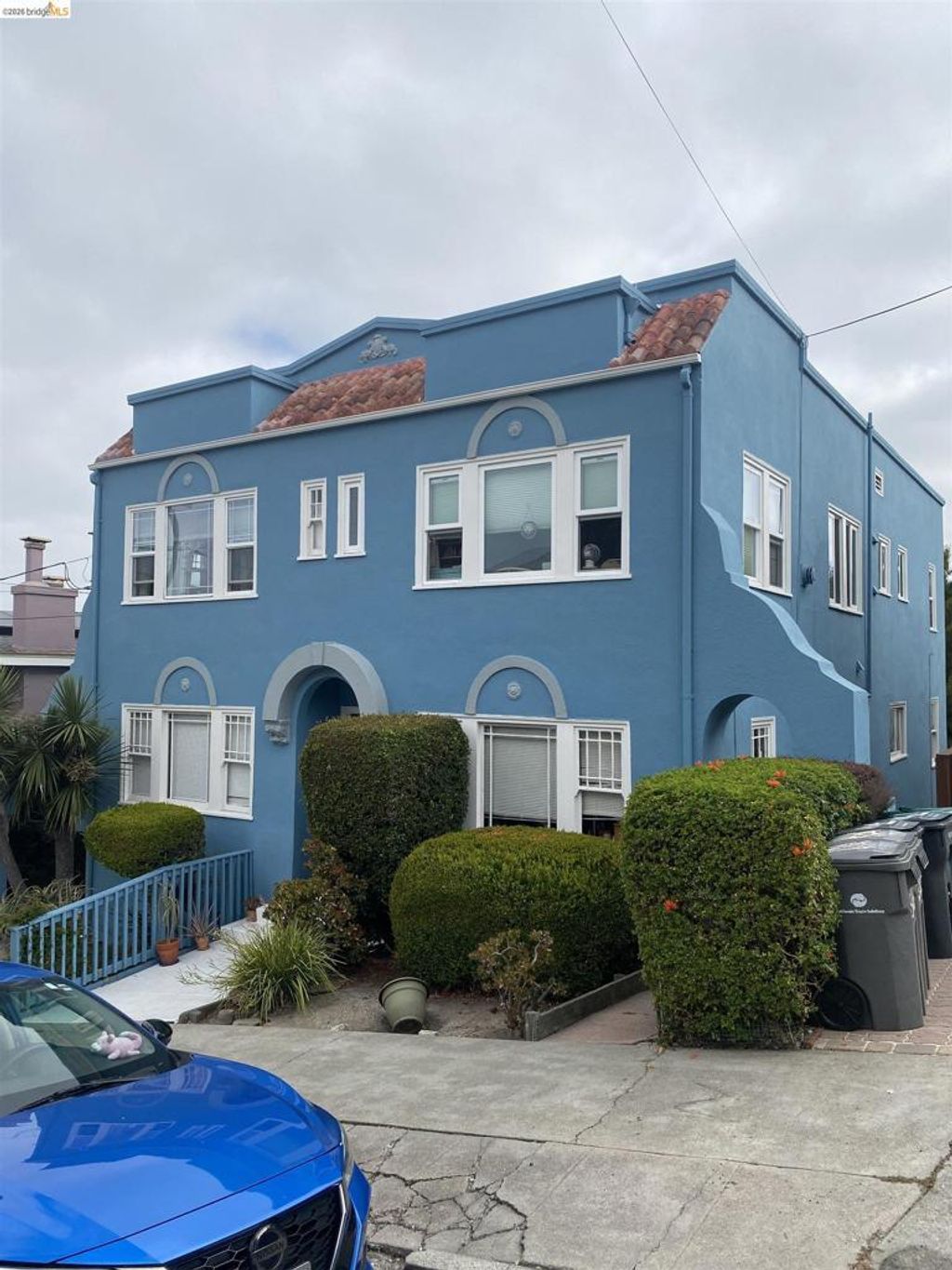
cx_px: 476
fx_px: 953
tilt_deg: +3.6
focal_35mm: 26
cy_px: 635
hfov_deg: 53.1
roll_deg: -0.7
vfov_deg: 67.3
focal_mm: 4.25
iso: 32
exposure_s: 1/2625
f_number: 1.8
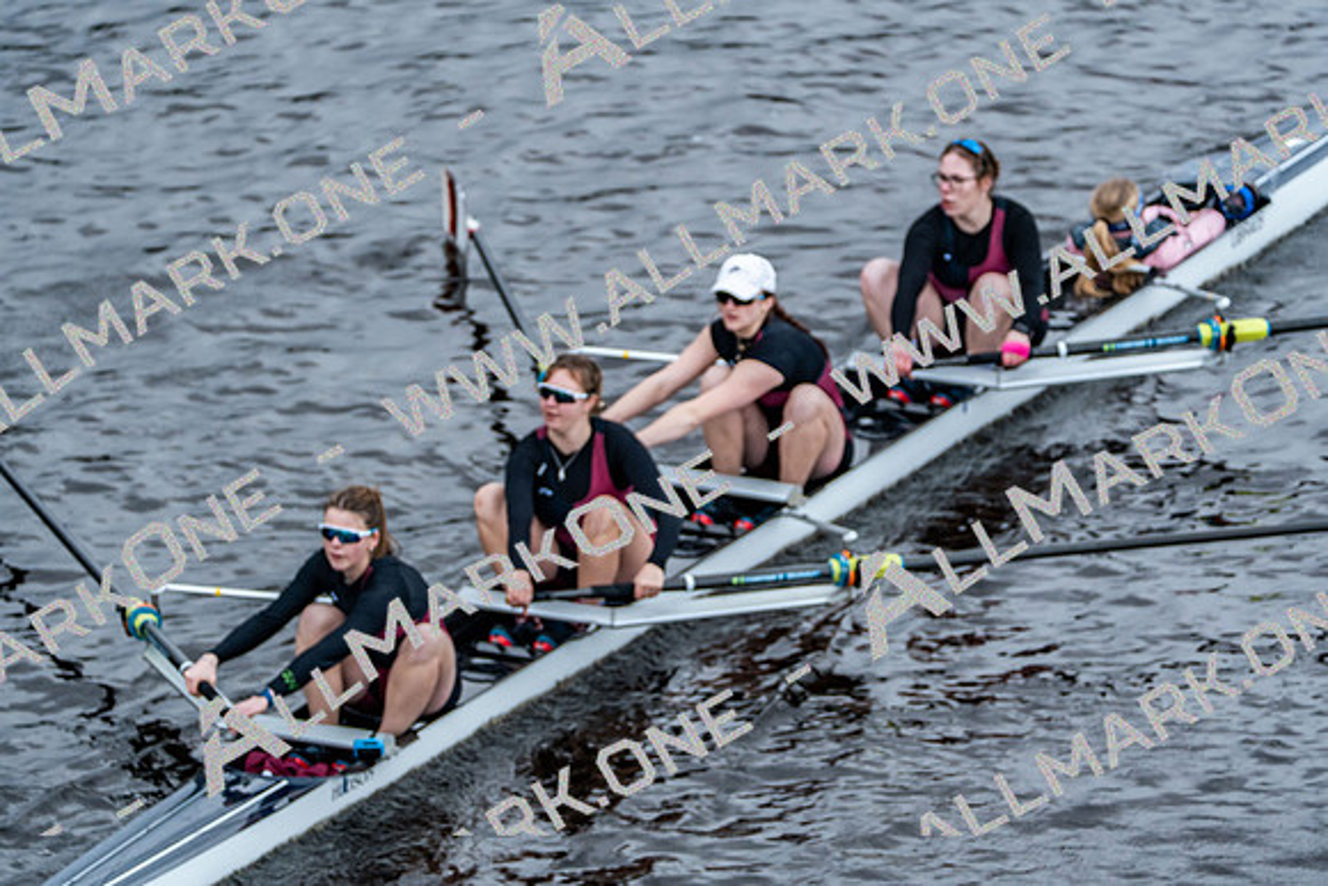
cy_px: 443
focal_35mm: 359
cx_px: 664
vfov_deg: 3.8
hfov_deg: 5.7
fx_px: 13246
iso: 2000
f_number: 6.3
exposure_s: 1/1000
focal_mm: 359
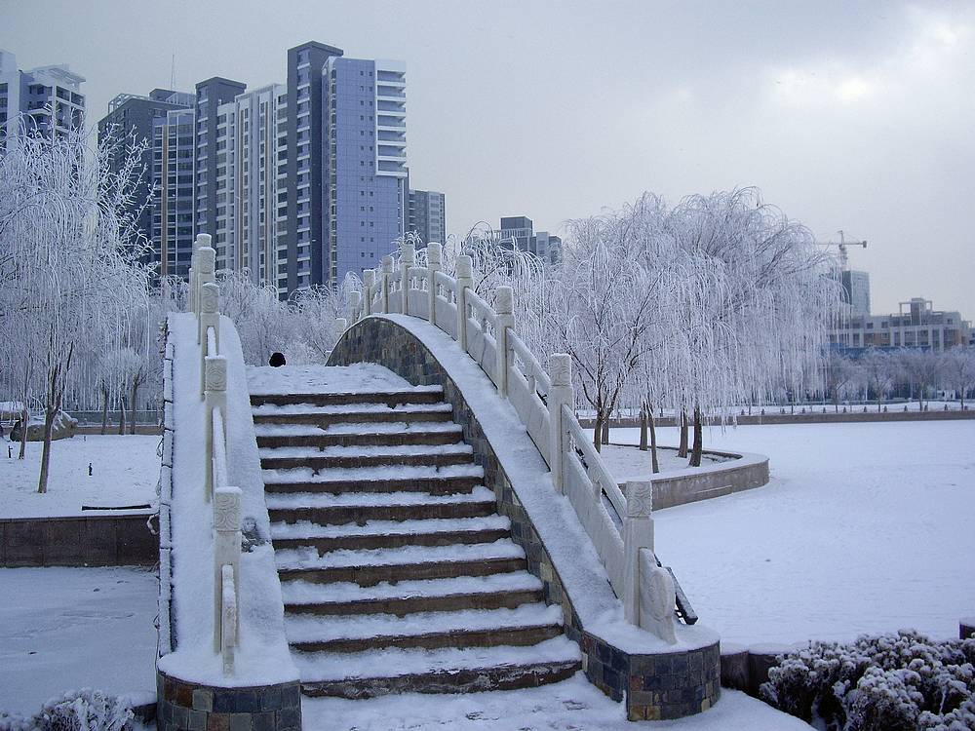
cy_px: 366
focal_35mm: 38
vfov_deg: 37.7
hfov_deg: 49.0
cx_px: 488
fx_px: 1070
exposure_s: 1/320
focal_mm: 7.9
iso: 100
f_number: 5.6
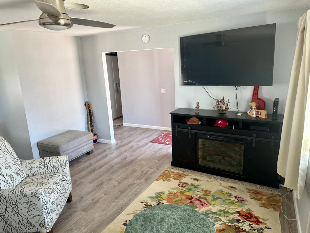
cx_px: 155
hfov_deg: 71.6
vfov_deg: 56.8
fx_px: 215
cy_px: 116
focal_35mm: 24
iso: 200
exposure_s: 1/60
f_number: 1.78
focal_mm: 6.86
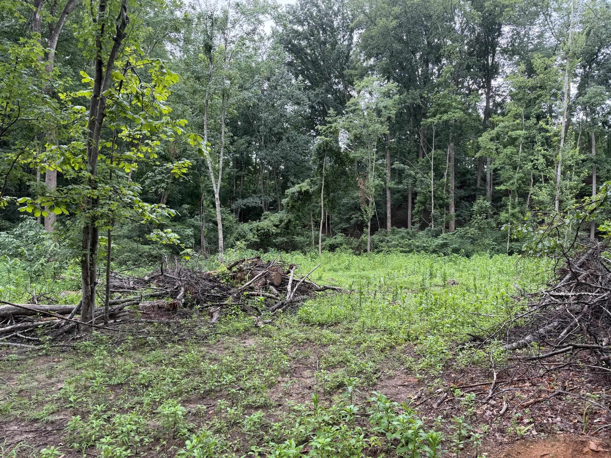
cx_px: 306
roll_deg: -0.5
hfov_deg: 71.6
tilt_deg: -3.4
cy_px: 229
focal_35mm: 24
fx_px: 424
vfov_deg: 56.8
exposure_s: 1/450
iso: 100
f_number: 1.78
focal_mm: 6.76
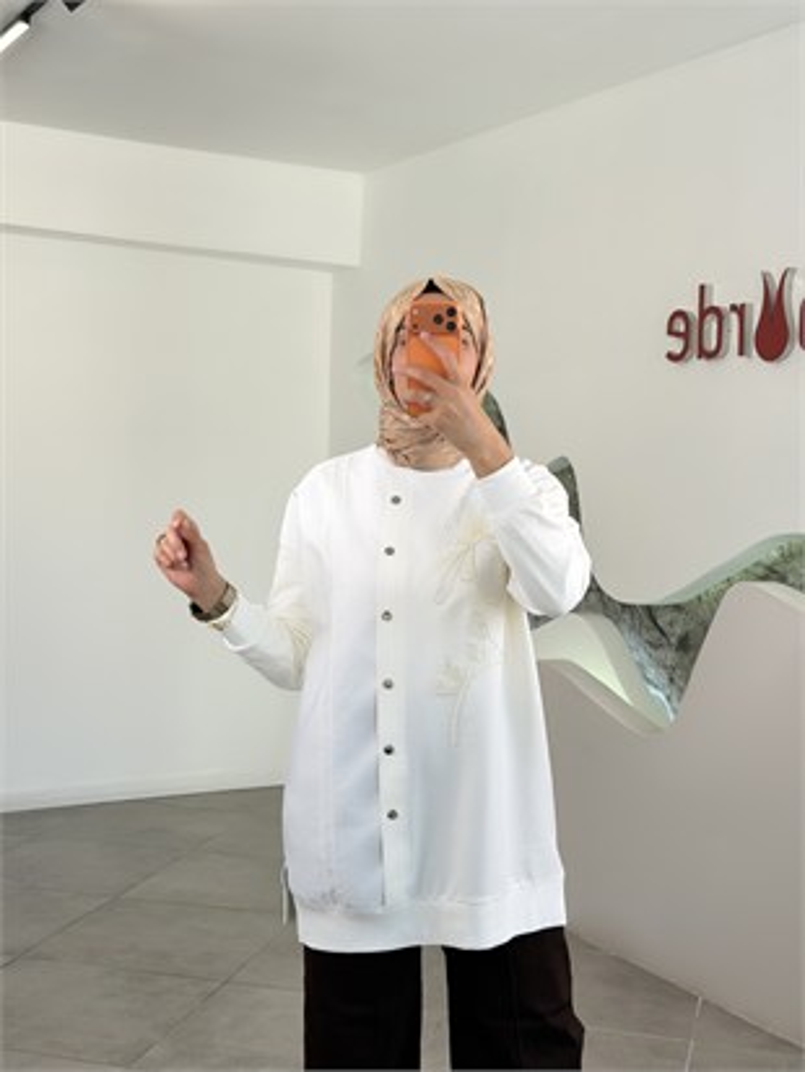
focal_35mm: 48
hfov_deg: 30.3
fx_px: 1488
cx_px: 402
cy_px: 536
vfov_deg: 39.6
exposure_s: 1/249
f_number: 1.78
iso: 64
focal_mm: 6.76
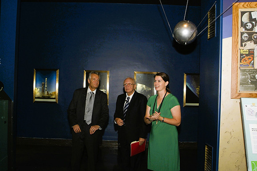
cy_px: 86
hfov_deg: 53.1
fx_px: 257
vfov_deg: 36.9
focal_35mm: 36
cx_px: 128
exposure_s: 1/45
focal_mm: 24
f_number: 9.5
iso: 800
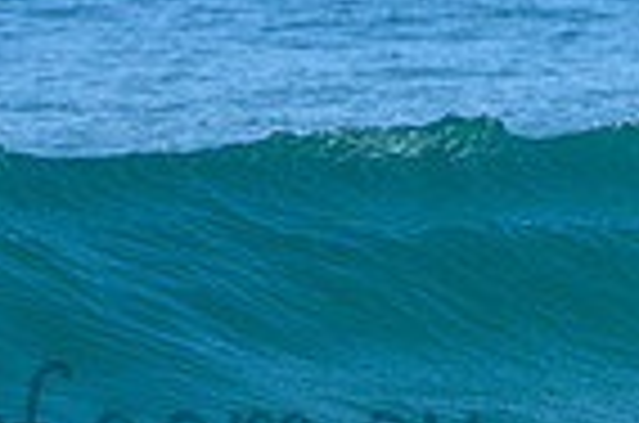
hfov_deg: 1.0
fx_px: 36271
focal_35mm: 2048
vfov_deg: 0.7
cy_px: 394
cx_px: 4
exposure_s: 1/2000
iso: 200
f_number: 5.6
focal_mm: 500
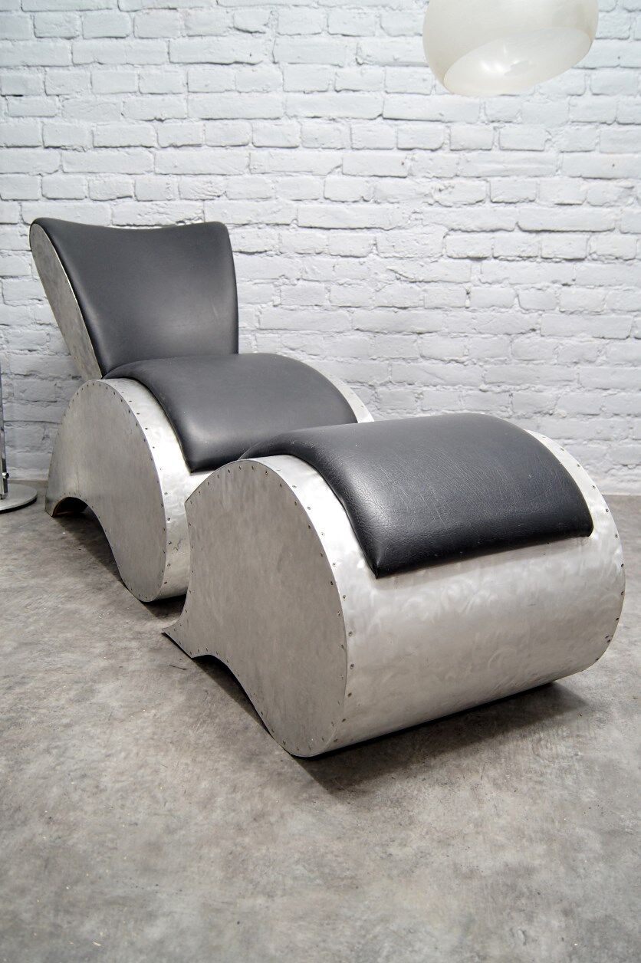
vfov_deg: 57.2
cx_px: 320
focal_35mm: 33
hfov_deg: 39.9
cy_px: 482
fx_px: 882
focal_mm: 22
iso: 400
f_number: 4
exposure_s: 1/25
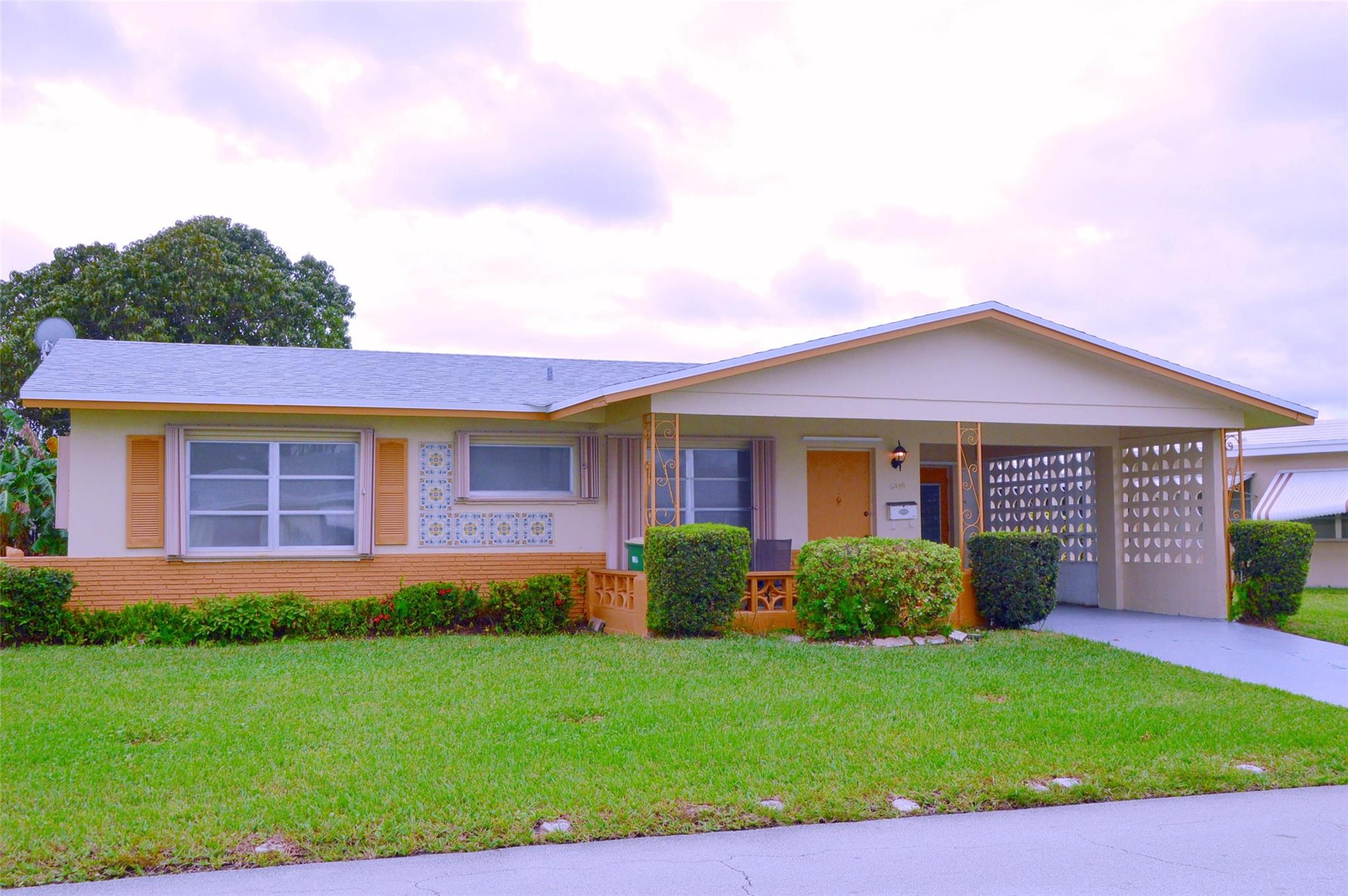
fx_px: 1347
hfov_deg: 53.2
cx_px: 674
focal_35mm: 36
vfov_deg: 36.8
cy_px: 448
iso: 320
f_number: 11
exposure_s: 1/500
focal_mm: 24
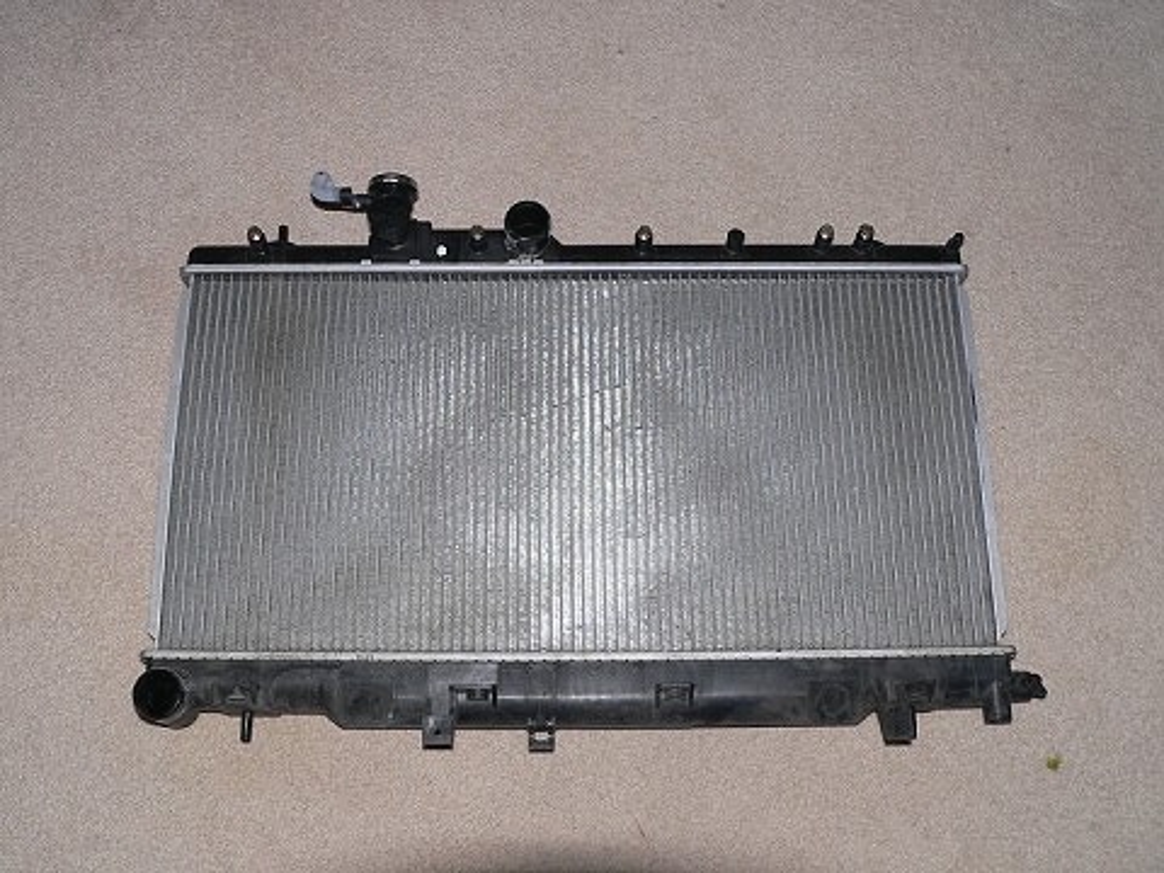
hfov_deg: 47.9
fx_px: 1311
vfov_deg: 36.8
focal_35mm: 39
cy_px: 436
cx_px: 582
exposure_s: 1/60
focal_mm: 6.5
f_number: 4
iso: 100
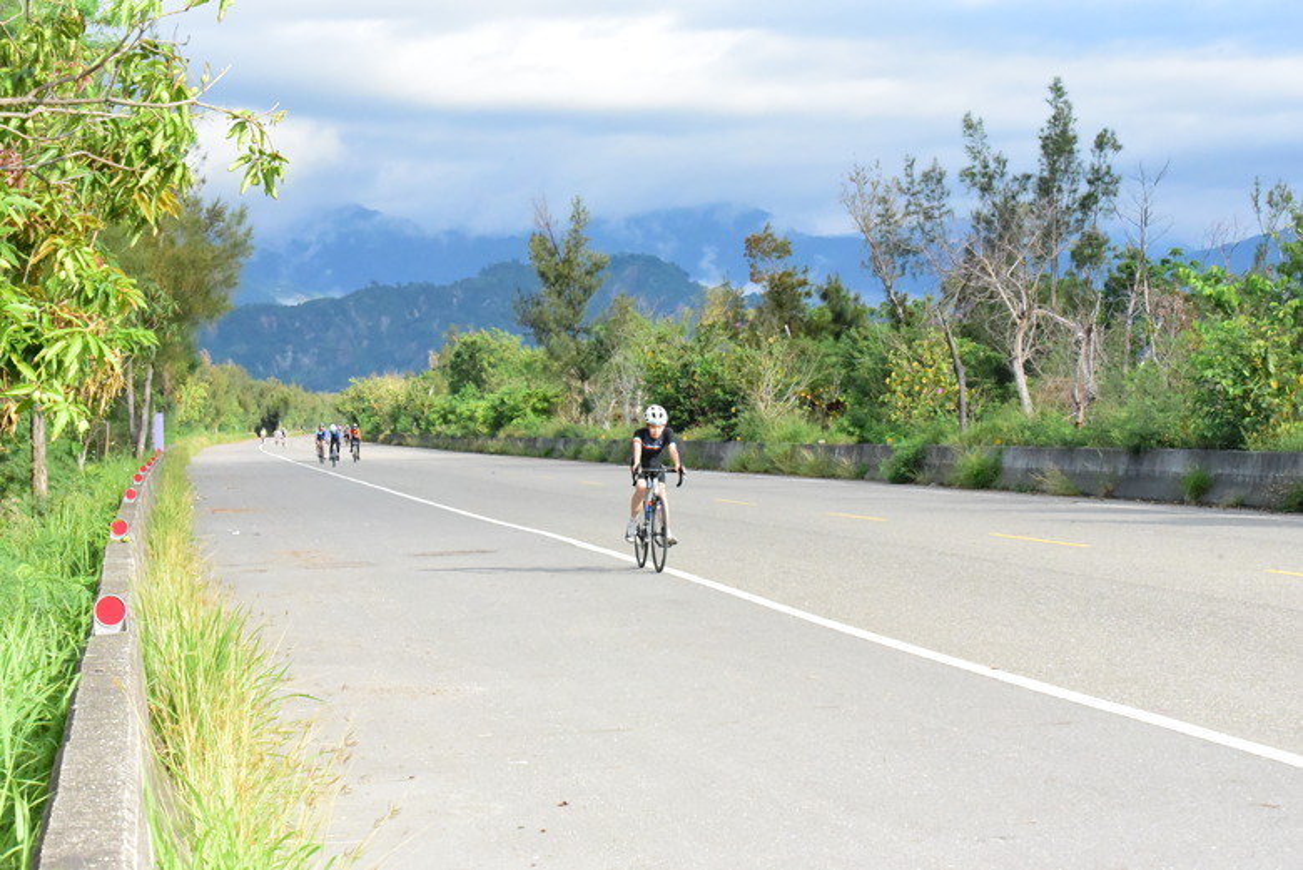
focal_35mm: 95
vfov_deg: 14.4
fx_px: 3440
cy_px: 435
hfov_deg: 21.4
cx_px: 652
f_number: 16
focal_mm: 95
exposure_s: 1/4000
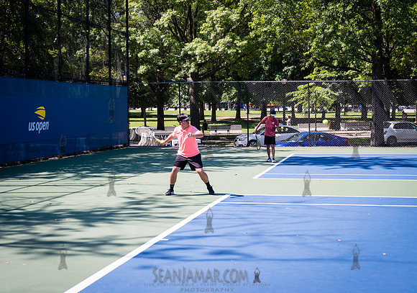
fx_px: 727
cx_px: 188
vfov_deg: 22.8
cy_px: 140
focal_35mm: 62
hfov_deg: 32.0
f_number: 4
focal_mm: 57
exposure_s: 1/400
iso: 100
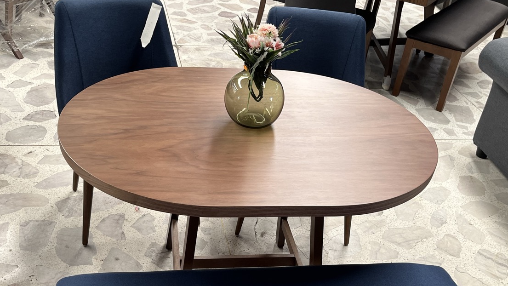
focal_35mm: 41
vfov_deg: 28.4
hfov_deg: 49.4
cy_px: 231
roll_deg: -10.0
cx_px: 242
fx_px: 552
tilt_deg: -37.5
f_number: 1.6
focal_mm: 5.1
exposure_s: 1/121
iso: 100
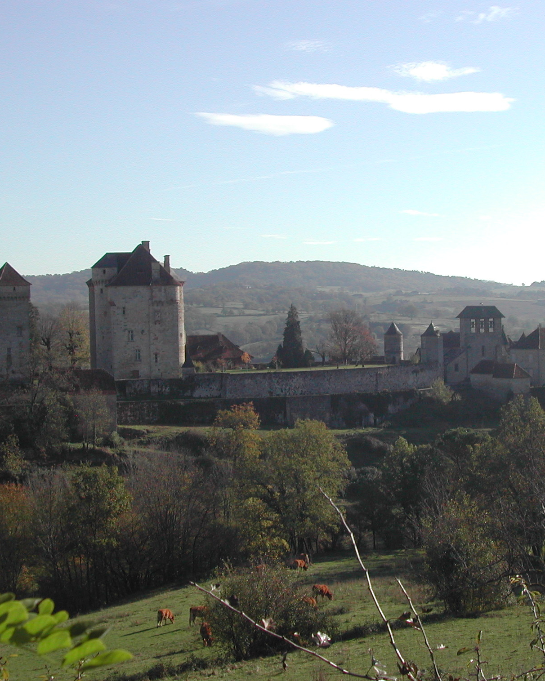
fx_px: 1250
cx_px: 321
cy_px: 339
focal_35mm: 62
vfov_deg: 30.5
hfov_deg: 24.6
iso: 100
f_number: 8.4
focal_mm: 10.1
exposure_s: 1/193
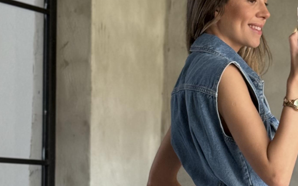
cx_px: 205
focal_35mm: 149
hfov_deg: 14.0
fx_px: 1210
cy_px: 236
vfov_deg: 8.7
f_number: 1.78
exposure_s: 1/60
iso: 160
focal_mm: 6.76
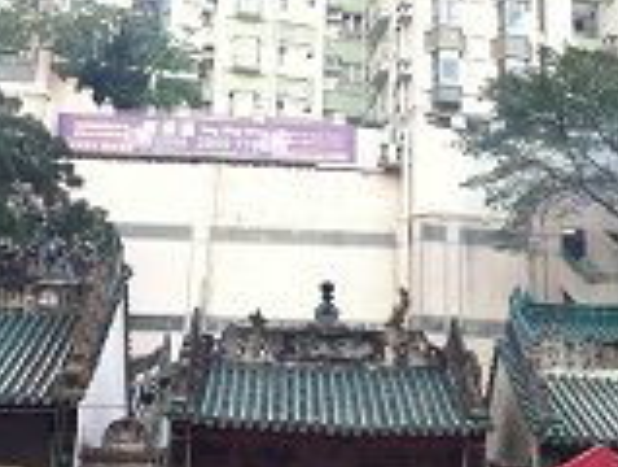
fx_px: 1414
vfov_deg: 18.7
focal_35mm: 79
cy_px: 163
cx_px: 369
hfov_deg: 24.6
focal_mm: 3.85
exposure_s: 1/120
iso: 100
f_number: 2.8
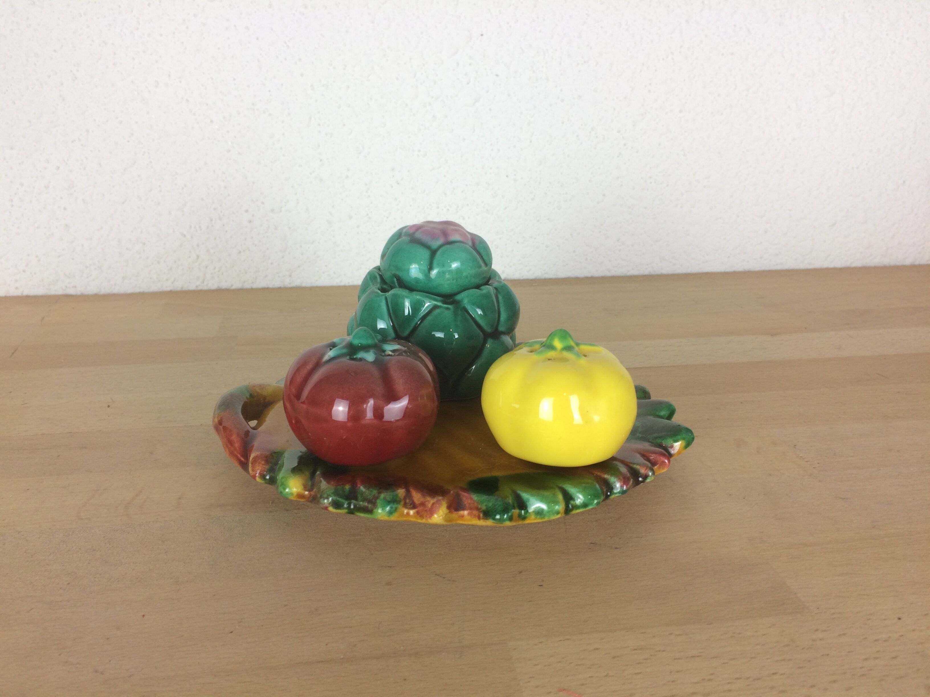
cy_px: 348
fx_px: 779
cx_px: 465
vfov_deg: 48.2
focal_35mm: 29
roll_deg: -0.5
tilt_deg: -18.3
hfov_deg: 61.7
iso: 50
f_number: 2.2
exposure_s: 1/50
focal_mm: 4.15
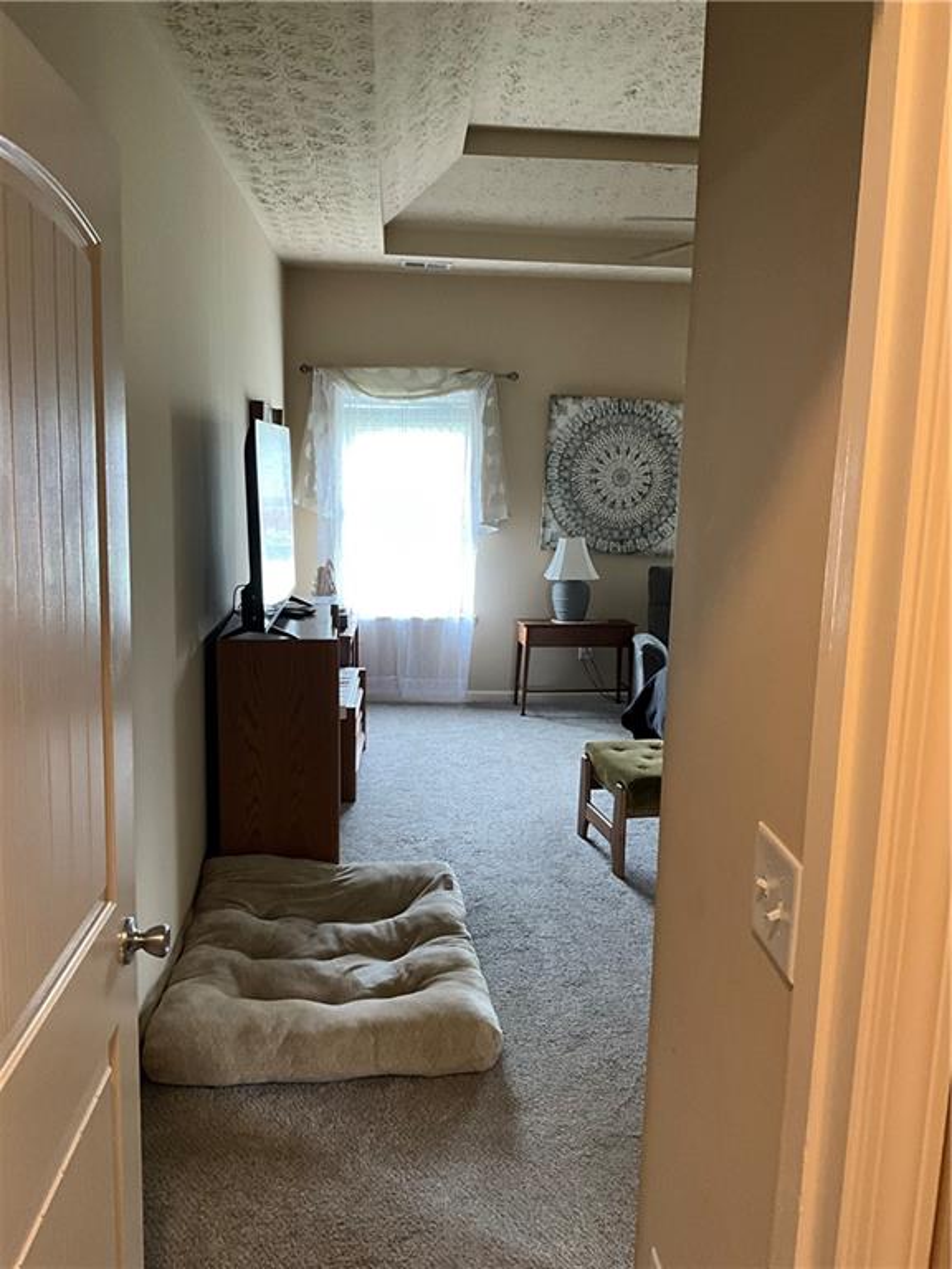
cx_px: 476
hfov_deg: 48.2
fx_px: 1063
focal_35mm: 29
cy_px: 634
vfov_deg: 61.7
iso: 125
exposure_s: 1/60
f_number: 1.8
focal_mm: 3
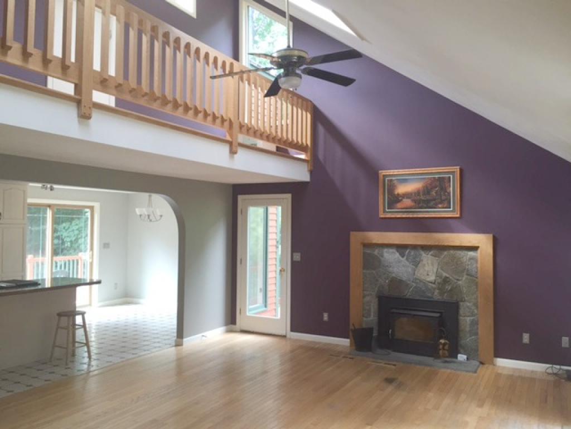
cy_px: 214
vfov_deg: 48.2
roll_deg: -2.0
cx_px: 286
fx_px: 478
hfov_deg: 61.7
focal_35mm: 29
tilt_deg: -0.2
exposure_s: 1/30
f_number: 2.2
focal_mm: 4.15
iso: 40
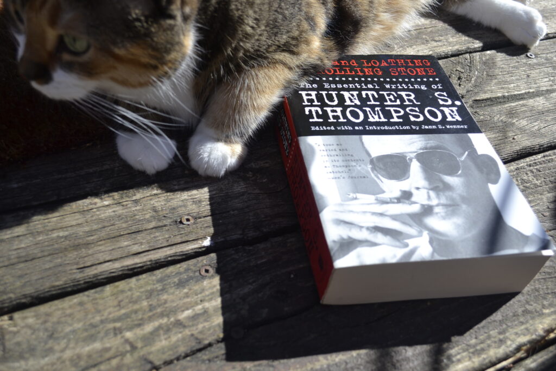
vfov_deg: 34.2
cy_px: 186
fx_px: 602
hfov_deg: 49.5
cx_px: 278
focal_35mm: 39
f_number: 5.6
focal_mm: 26
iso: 100
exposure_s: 1/250
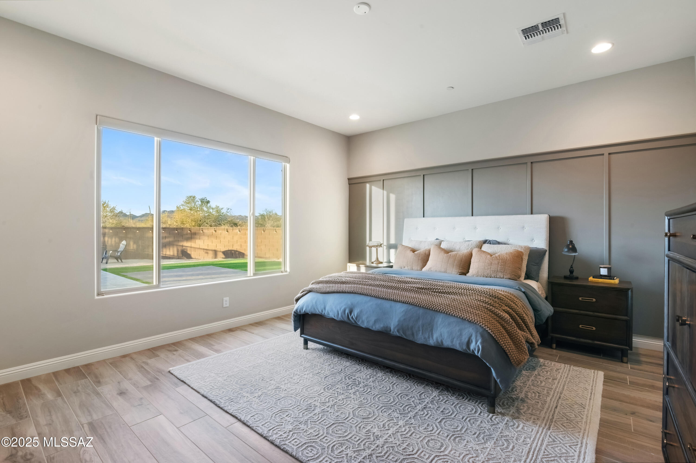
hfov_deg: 96.8
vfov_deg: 73.7
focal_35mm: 16
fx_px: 309
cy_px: 232
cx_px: 348
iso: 1600
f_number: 13
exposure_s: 1/30
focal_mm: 16
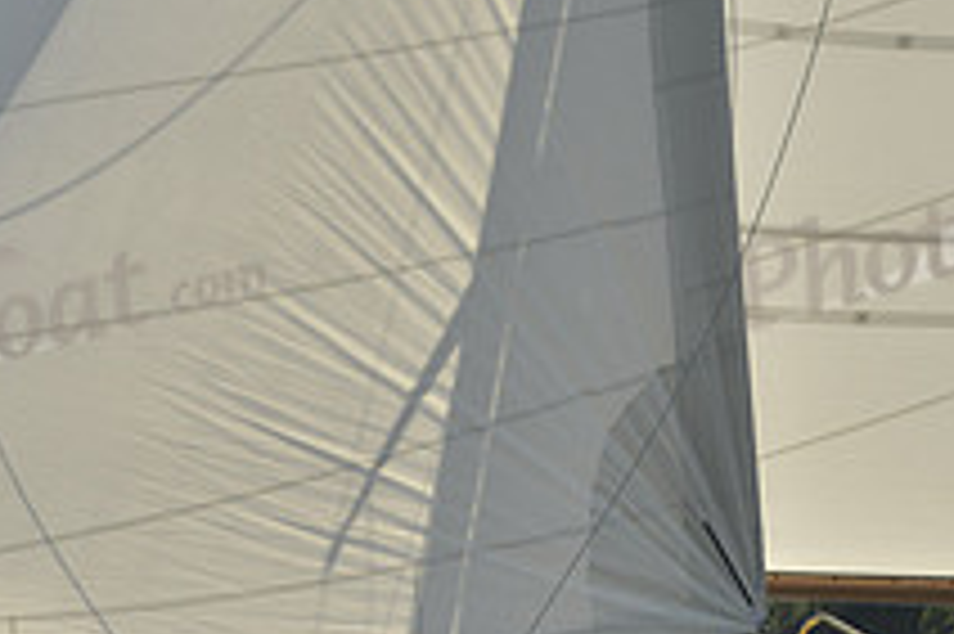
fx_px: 14484
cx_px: 504
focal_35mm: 547
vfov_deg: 2.5
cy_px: 510
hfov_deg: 3.8
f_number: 8
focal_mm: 200
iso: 280
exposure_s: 1/800
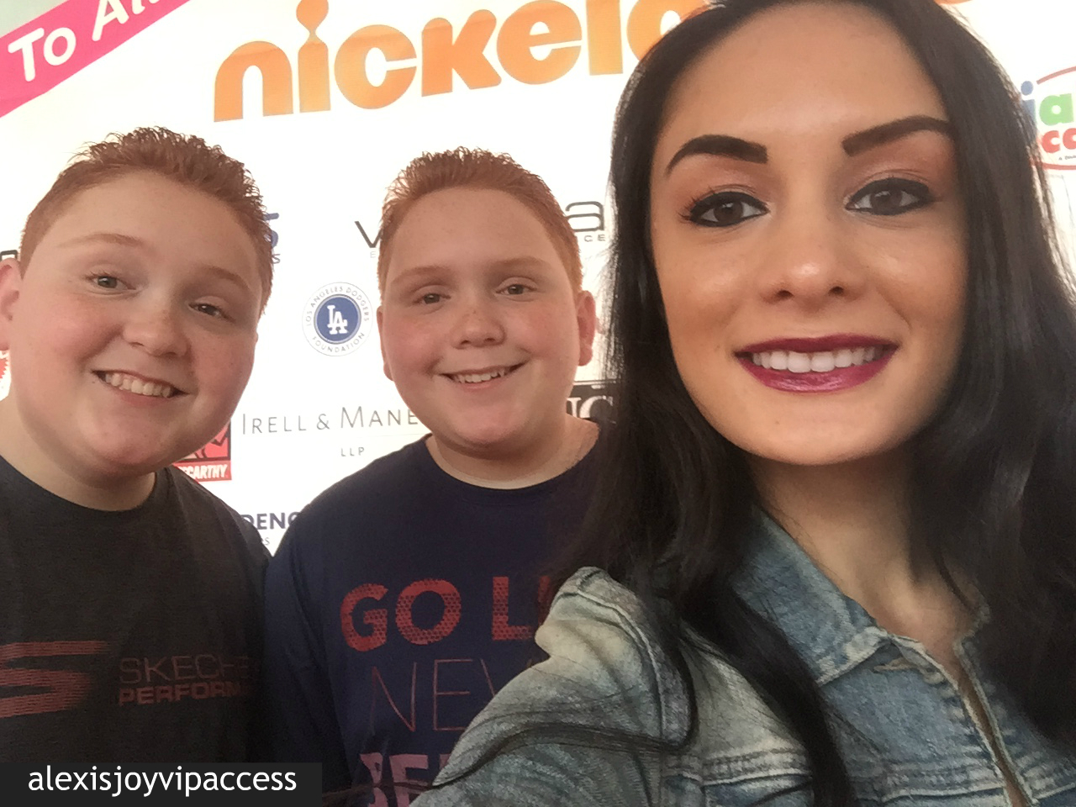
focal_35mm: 31
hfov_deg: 58.4
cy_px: 404
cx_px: 538
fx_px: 964
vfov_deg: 45.4
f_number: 2.2
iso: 40
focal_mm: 2.65
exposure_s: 1/60
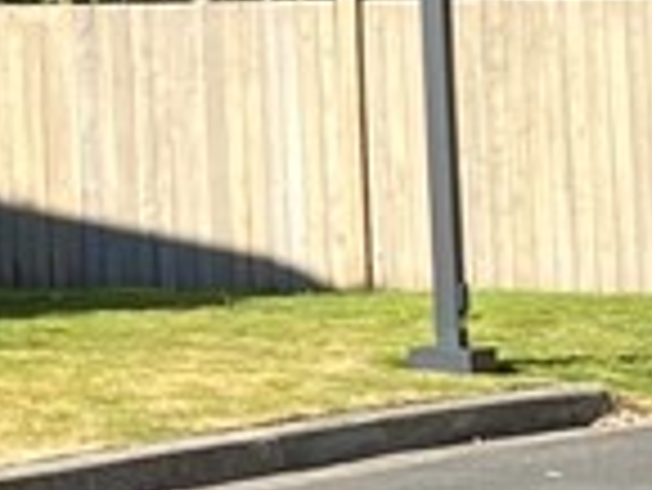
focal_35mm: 184
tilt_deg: +5.7
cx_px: -1448
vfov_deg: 8.0
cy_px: -108
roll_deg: +0.5
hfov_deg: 8.5
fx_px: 3469
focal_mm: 4.25
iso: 32
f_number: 1.8
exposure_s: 1/852
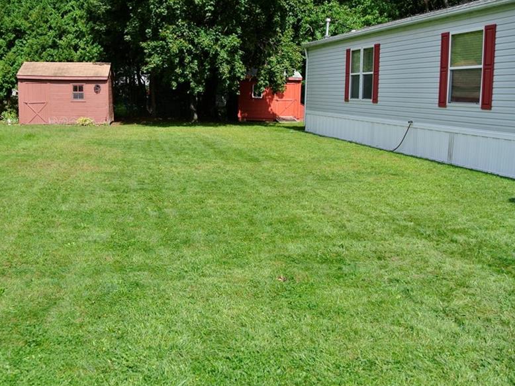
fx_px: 565
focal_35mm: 38
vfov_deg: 37.6
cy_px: 162
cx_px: 201
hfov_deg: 48.6
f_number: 4.5
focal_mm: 11.4
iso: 100
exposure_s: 1/500
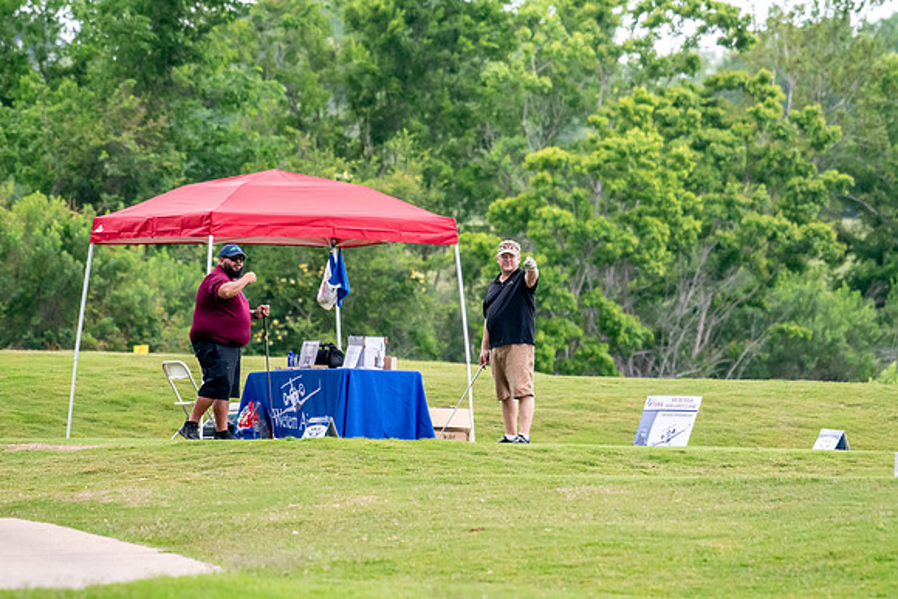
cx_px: 449
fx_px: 13098
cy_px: 300
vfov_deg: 2.6
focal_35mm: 525
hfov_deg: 3.9
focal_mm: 350
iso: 2200
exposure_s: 1/2000
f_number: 5.6
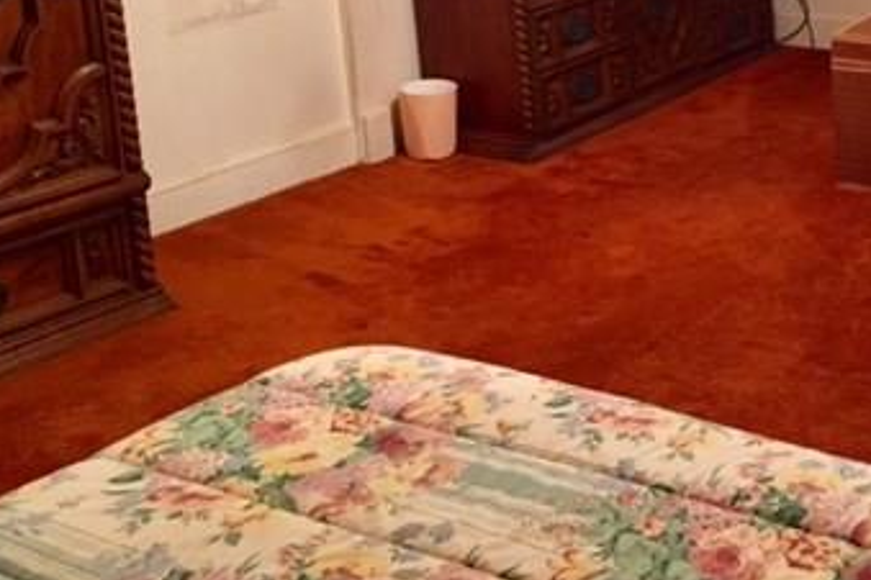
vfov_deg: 23.1
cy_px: 54
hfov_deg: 33.5
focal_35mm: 57
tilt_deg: -13.8
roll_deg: +1.5
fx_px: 1379
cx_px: 758
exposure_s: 1/20
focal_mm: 4.15
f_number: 2.2
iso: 250
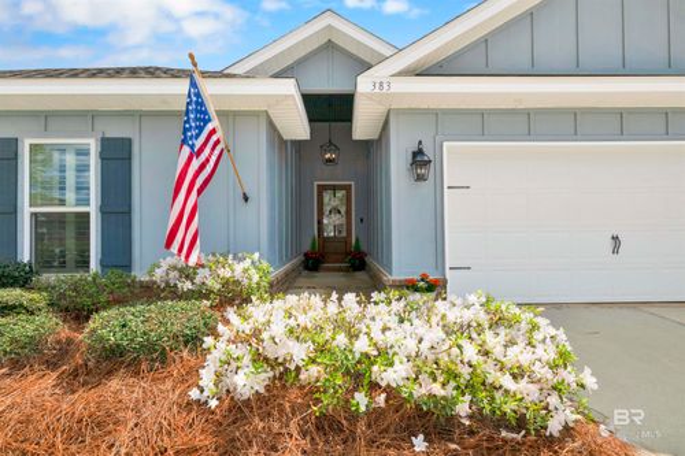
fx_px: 304
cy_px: 228
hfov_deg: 96.8
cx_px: 342
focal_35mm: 16
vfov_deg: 73.7
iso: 400
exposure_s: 1/1000
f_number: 11
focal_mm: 16
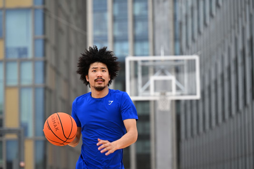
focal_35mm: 137
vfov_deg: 10.0
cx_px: 107
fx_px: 967
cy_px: 95
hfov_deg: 15.0
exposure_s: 1/800
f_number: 2.8
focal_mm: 115
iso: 100
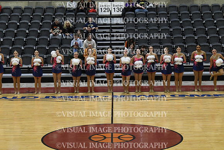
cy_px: 75
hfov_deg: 18.9
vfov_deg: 12.7
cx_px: 112
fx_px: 672
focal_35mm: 108
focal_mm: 72
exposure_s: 1/500
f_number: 4
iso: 4000
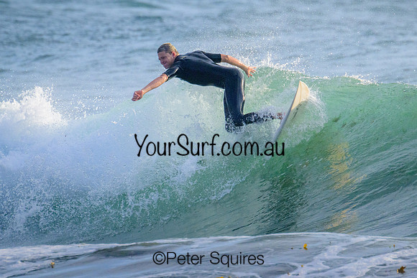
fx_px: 12695
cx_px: 234
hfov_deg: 1.9
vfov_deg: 1.3
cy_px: 109
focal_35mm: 1096
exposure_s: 1/2000
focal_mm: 800
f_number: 13
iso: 2500
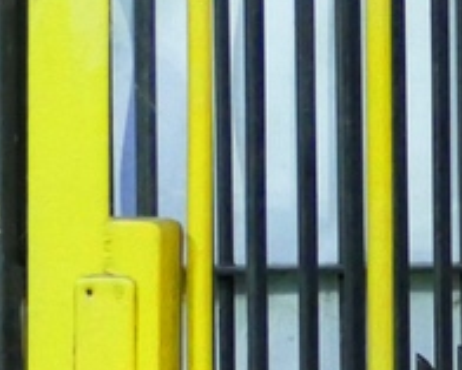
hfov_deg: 4.3
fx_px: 5951
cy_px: -223
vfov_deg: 3.5
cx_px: 1280
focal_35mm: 435
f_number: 3.7
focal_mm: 28.89
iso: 1600
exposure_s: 1/125
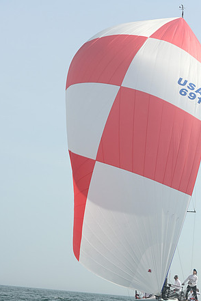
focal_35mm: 92
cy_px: 187
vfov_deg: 22.1
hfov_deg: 14.8
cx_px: 125
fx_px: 770
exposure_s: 1/1250
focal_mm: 70
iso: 320
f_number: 7.1
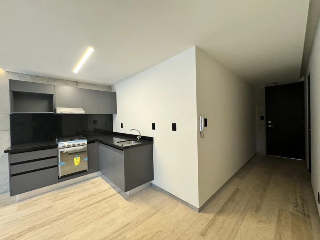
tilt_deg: -0.3
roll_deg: +1.2
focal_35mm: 14
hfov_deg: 102.1
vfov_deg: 85.7
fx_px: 129
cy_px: 120
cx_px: 160
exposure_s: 1/120
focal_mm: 2.22
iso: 320
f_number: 2.2
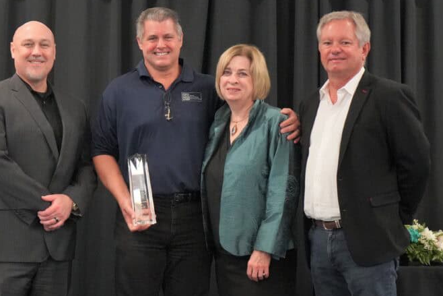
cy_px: 165
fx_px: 689
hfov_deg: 35.6
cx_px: 192
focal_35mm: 56
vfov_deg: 24.2
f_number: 4.5
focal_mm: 48
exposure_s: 1/160
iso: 10000
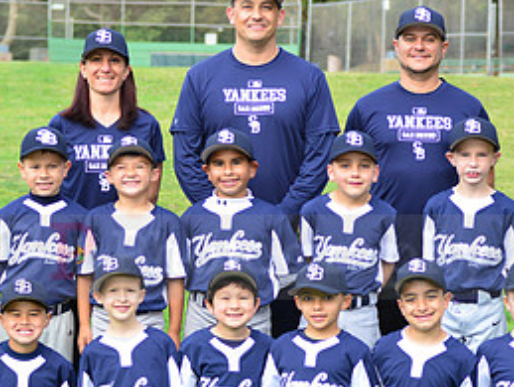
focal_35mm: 172
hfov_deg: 11.5
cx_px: 248
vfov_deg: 8.7
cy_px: 241
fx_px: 2558
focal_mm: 80
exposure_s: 1/200
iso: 320
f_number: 5.6
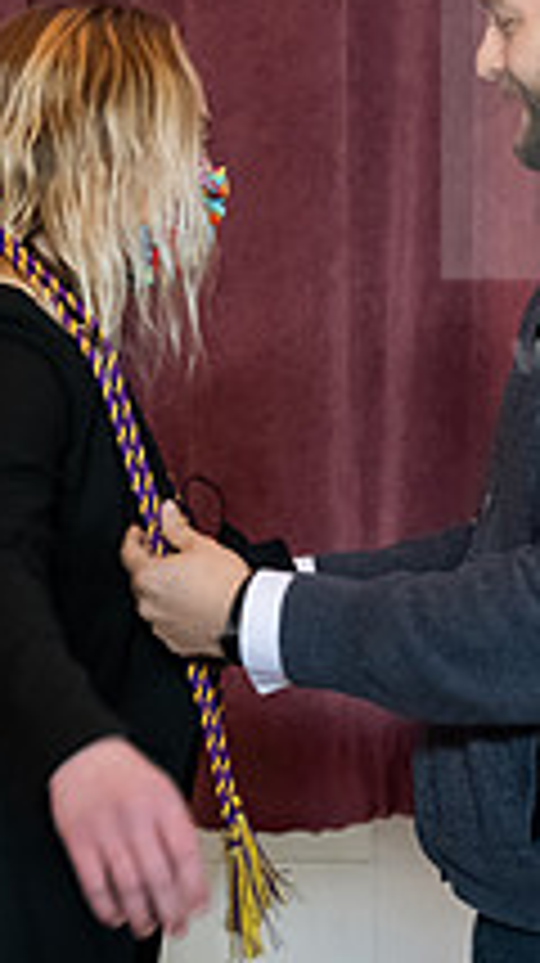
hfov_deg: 9.7
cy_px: 448
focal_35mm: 125
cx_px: 306
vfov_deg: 17.2
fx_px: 3189
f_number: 3.5
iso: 2500
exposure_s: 1/200
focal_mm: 44
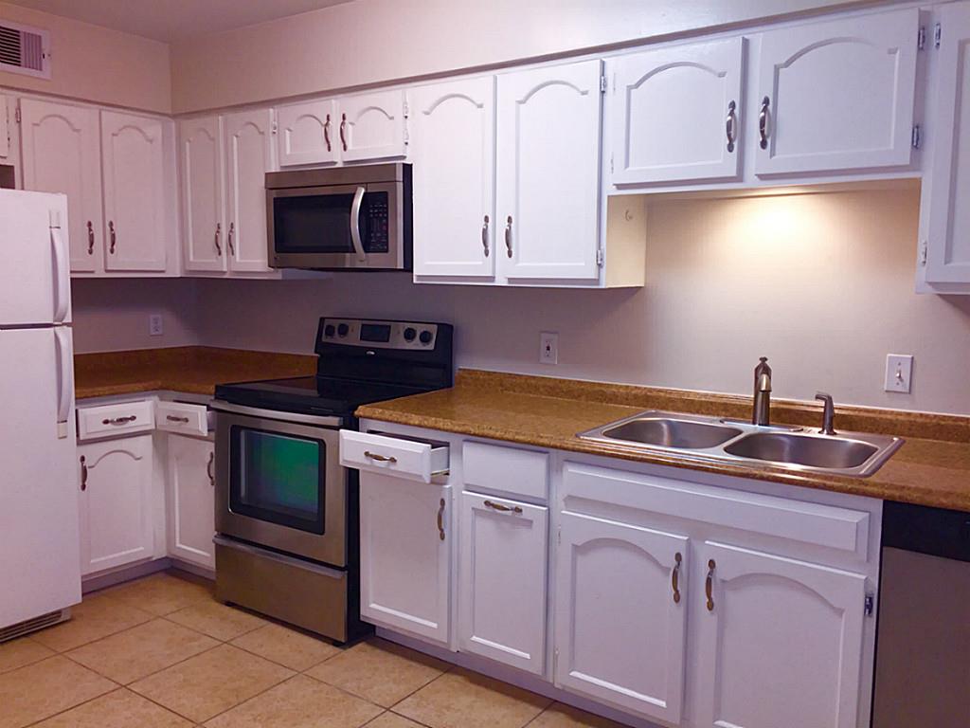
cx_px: 485
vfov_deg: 48.2
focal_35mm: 29
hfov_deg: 61.7
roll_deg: -1.1
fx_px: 813
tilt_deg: -7.4
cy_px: 364
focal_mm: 4.15
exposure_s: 1/30
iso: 32
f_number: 2.2
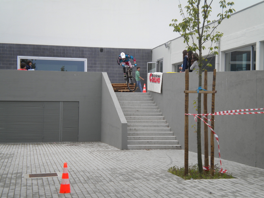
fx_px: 519
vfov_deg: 21.6
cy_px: 99
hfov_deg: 28.6
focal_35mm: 68
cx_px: 132
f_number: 4.6
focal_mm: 12.3
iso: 80
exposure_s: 1/355
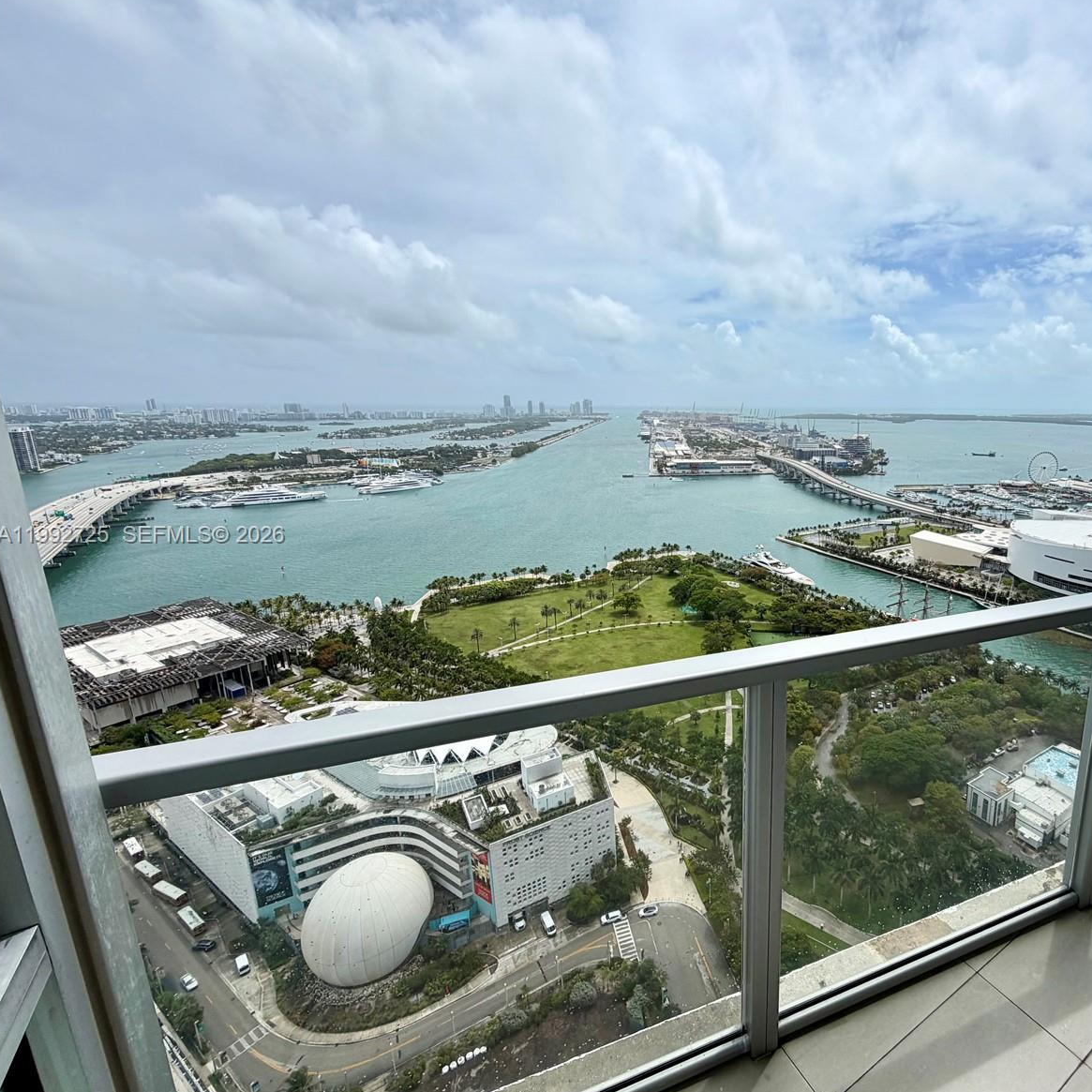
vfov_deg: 84.0
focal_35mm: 17
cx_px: 742
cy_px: 536
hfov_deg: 80.7
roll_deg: -0.7
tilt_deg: -13.9
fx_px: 607
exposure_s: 1/1534
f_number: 2.2
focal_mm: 2.22
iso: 20
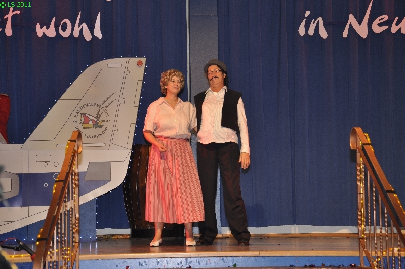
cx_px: 202
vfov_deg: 17.4
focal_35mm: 78
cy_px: 134
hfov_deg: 26.0
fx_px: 876
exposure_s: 1/60
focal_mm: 52
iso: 400
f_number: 5
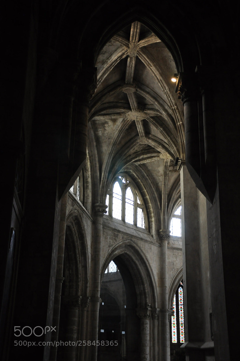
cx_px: 120
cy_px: 180
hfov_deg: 28.0
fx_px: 481
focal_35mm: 48
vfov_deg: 41.2
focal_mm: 32
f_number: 4.2
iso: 800
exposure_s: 1/40
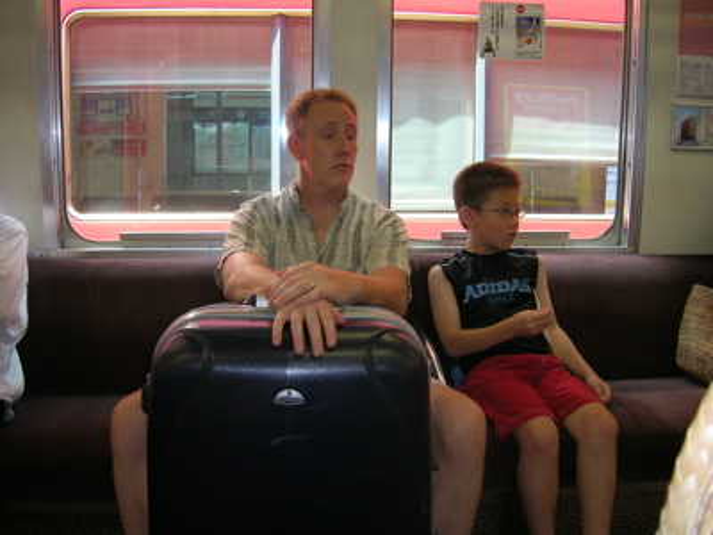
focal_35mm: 34
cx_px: 356
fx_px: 700
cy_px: 268
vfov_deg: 41.8
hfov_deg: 54.0
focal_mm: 5.7
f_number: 2.9
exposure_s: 1/30
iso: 50
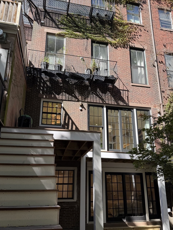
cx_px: 88
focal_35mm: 29
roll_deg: -0.9
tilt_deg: +16.4
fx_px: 193
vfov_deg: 61.5
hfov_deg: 48.2
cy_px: 128
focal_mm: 6.76
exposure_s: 1/788
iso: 80
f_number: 1.78
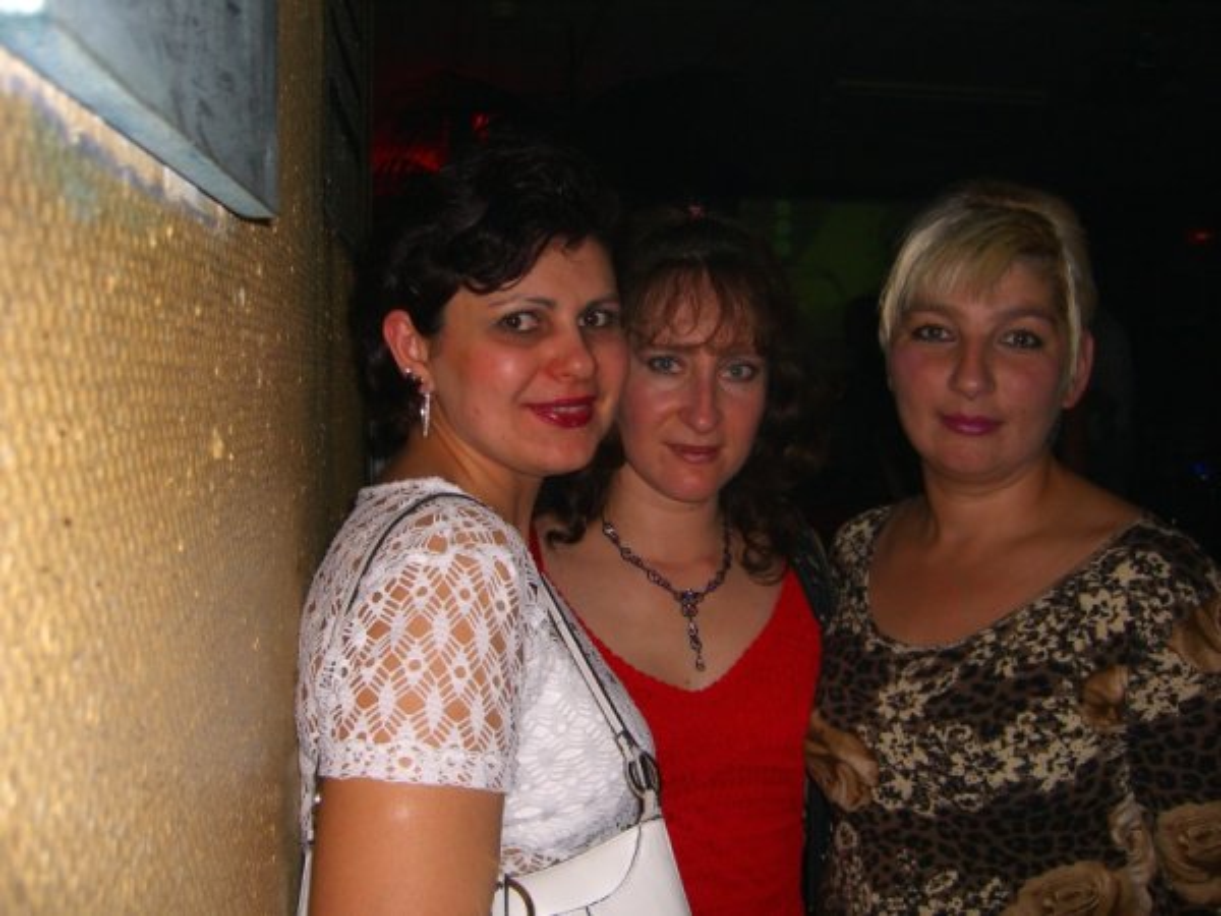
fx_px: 1340
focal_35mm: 38
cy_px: 458
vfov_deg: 37.7
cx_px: 610
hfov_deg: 49.0
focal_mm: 7.9
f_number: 2.8
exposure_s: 1/60
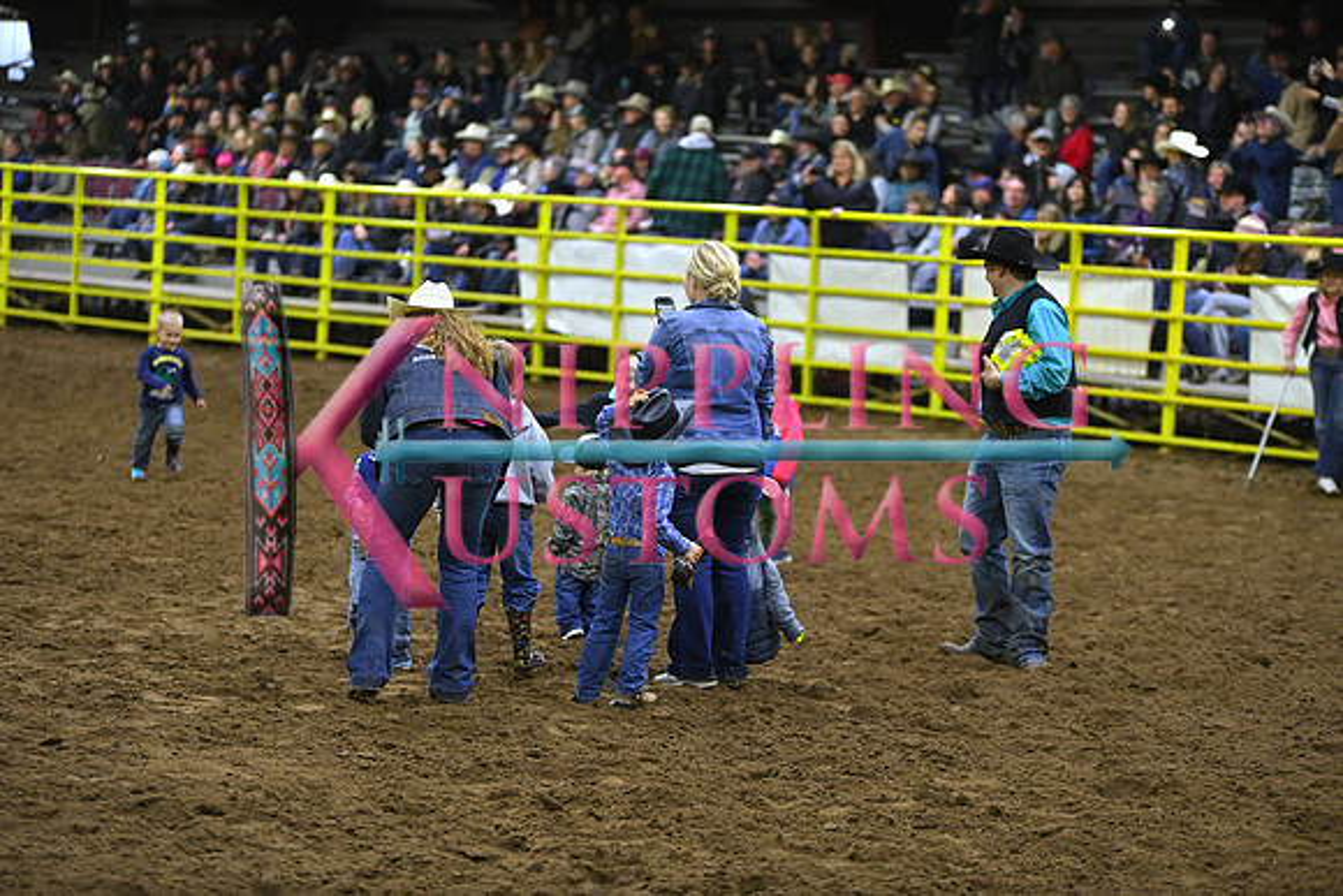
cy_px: 448
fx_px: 4552
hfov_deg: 16.8
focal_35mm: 122
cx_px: 672
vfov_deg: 11.2
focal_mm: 122
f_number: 2.8
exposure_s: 1/400
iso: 6400
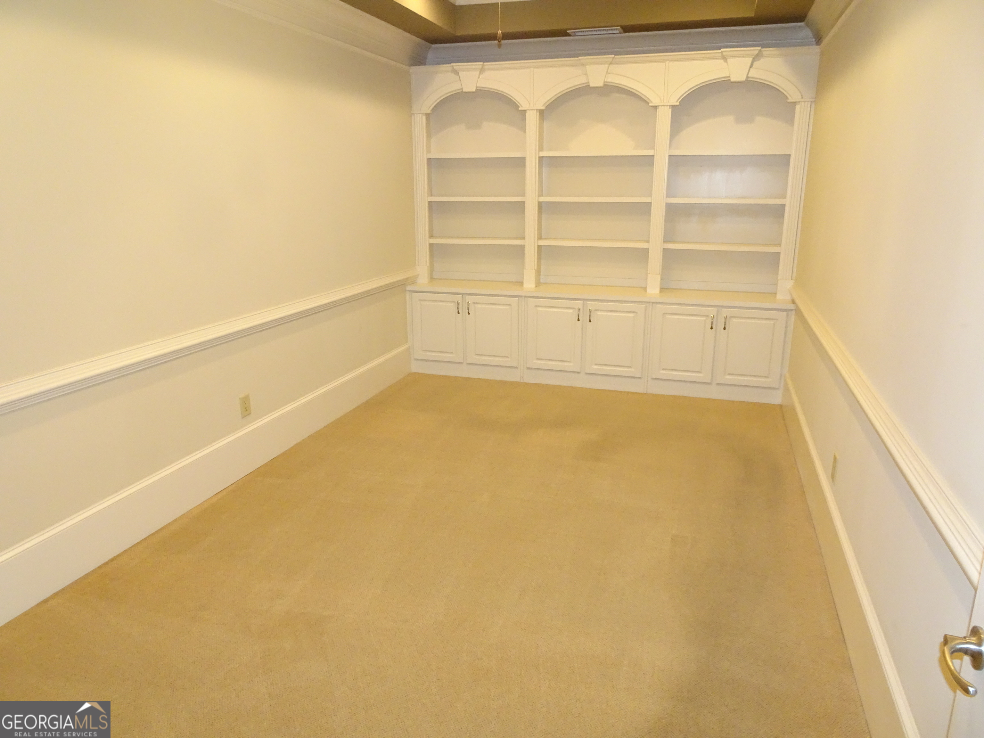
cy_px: 369
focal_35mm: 24
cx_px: 492
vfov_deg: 56.8
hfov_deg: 71.6
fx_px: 682
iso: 640
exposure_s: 1/30
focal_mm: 4.1
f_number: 3.5
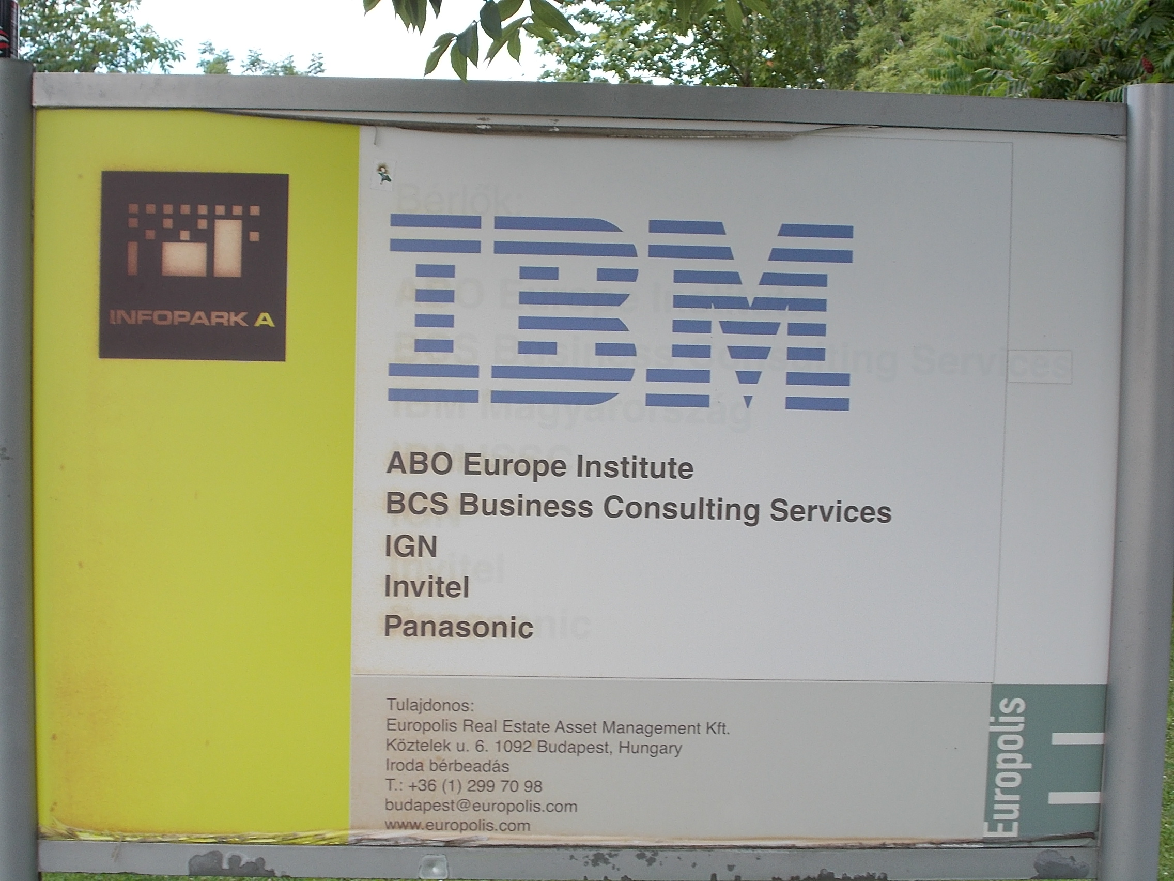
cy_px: 440
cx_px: 587
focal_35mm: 50
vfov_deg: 29.1
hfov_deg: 38.2
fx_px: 1696
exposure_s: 1/40
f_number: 4.5
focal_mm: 9
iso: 80
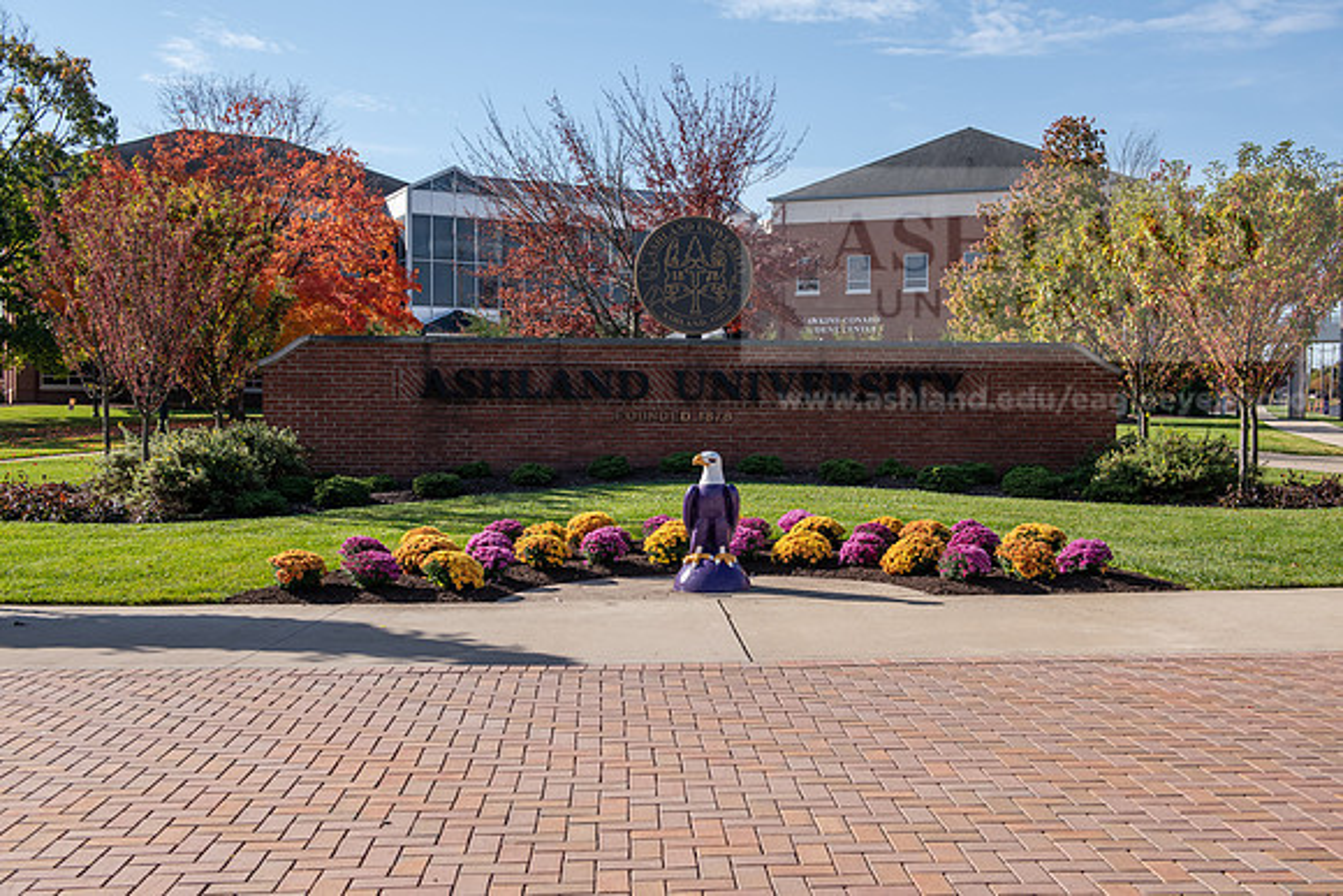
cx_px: 672
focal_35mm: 40
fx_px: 1493
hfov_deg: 48.4
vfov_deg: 33.4
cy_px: 448
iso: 250
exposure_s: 1/640
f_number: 5.6
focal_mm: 40
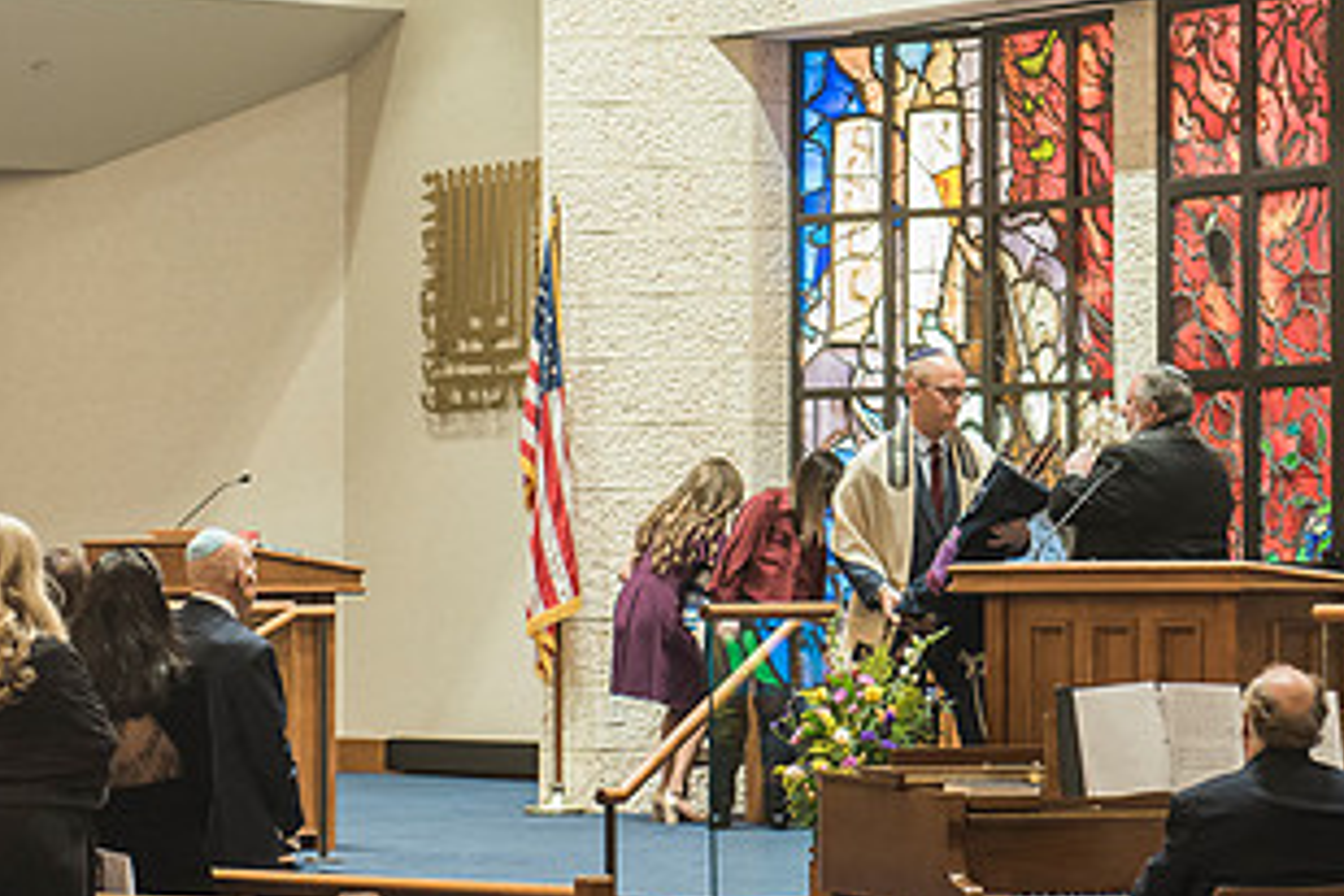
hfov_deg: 14.9
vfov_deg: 10.0
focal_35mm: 137
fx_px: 5114
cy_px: 232
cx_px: 1091
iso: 1600
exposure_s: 1/60
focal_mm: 70
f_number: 2.8
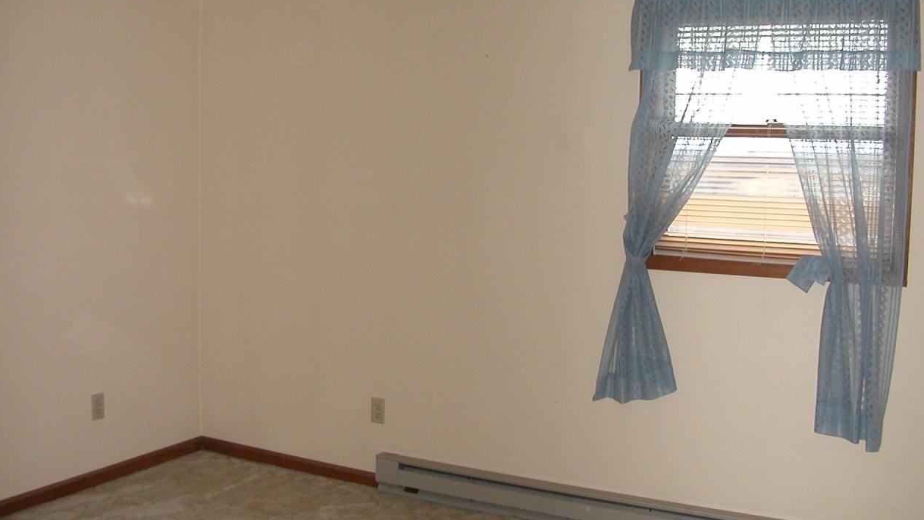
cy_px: 262
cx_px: 455
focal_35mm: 41
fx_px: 1005
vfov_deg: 29.0
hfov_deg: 49.4
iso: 162
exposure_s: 1/59.9
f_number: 2.7
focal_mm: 5.6
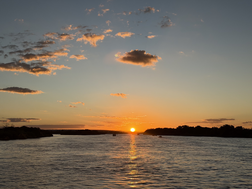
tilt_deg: +7.2
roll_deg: -0.3
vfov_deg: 30.3
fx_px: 349
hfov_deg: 39.7
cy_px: 94
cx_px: 126
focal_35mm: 48
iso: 100
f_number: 1.78
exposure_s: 1/6024
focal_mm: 6.76
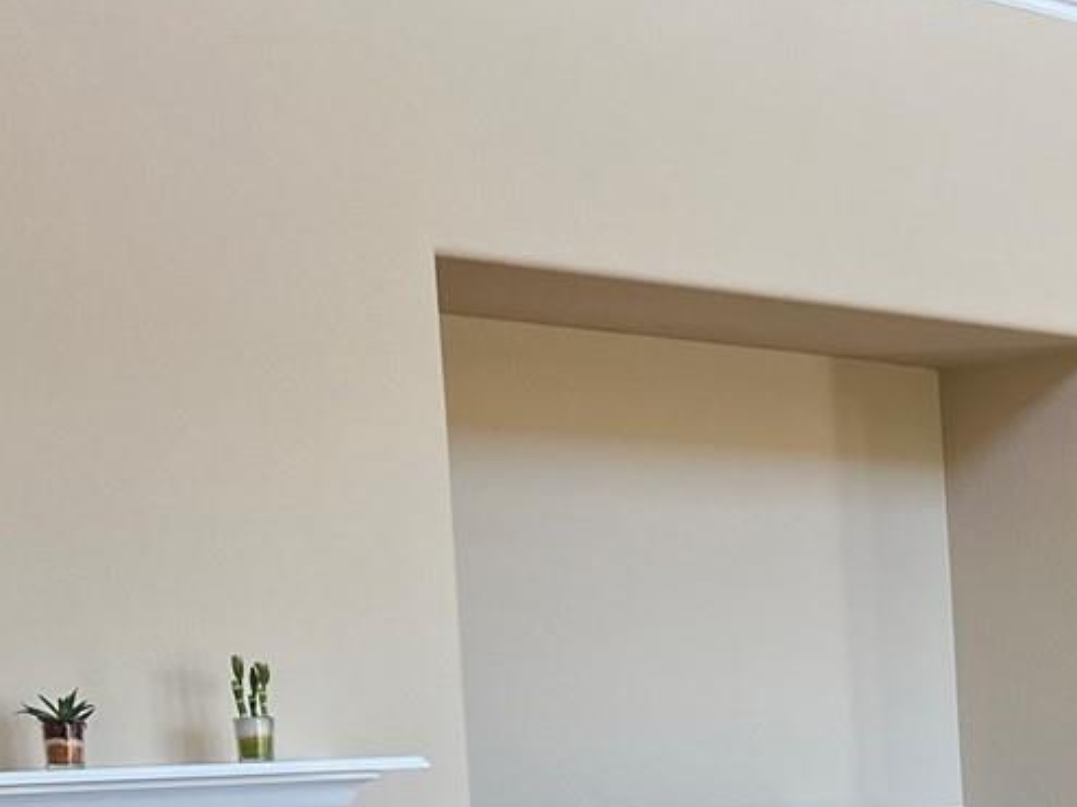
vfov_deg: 16.9
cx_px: 1549
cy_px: 914
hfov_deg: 20.4
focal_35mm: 84
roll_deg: +1.9
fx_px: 2613
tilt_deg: -4.3
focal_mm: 5.7
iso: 64
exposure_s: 1/120
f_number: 1.5
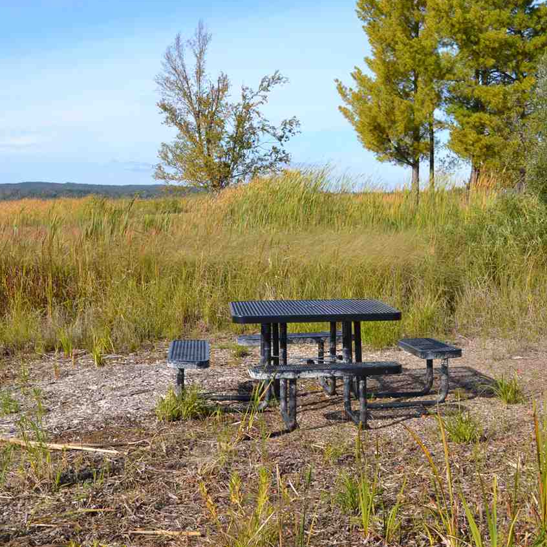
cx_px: 259
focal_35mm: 54
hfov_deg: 31.6
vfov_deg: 31.6
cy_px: 273
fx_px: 965
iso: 100
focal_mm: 28
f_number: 7.1
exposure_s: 1/200
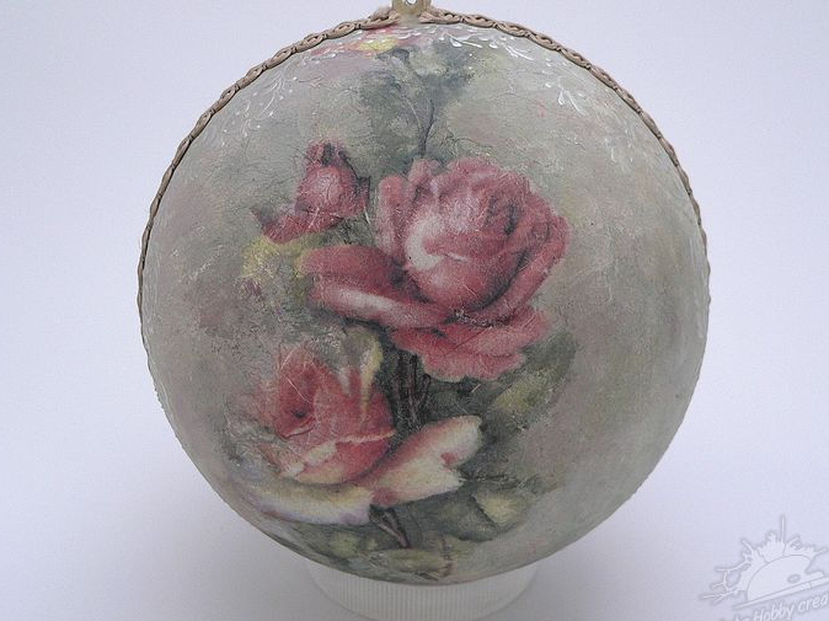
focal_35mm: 59
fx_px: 1412
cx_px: 407
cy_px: 306
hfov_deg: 32.7
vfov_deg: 24.8
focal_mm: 8.8
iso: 100
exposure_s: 1/25
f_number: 2.8
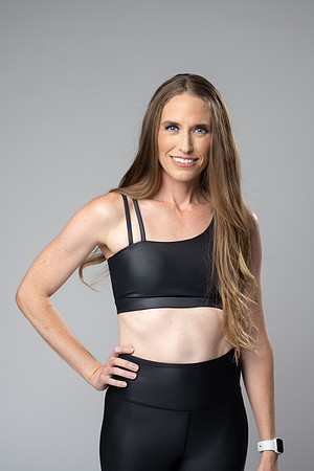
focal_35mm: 85
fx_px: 1112
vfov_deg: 23.9
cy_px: 236
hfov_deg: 16.1
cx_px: 157
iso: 200
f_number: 3.2
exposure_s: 1/160
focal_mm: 85
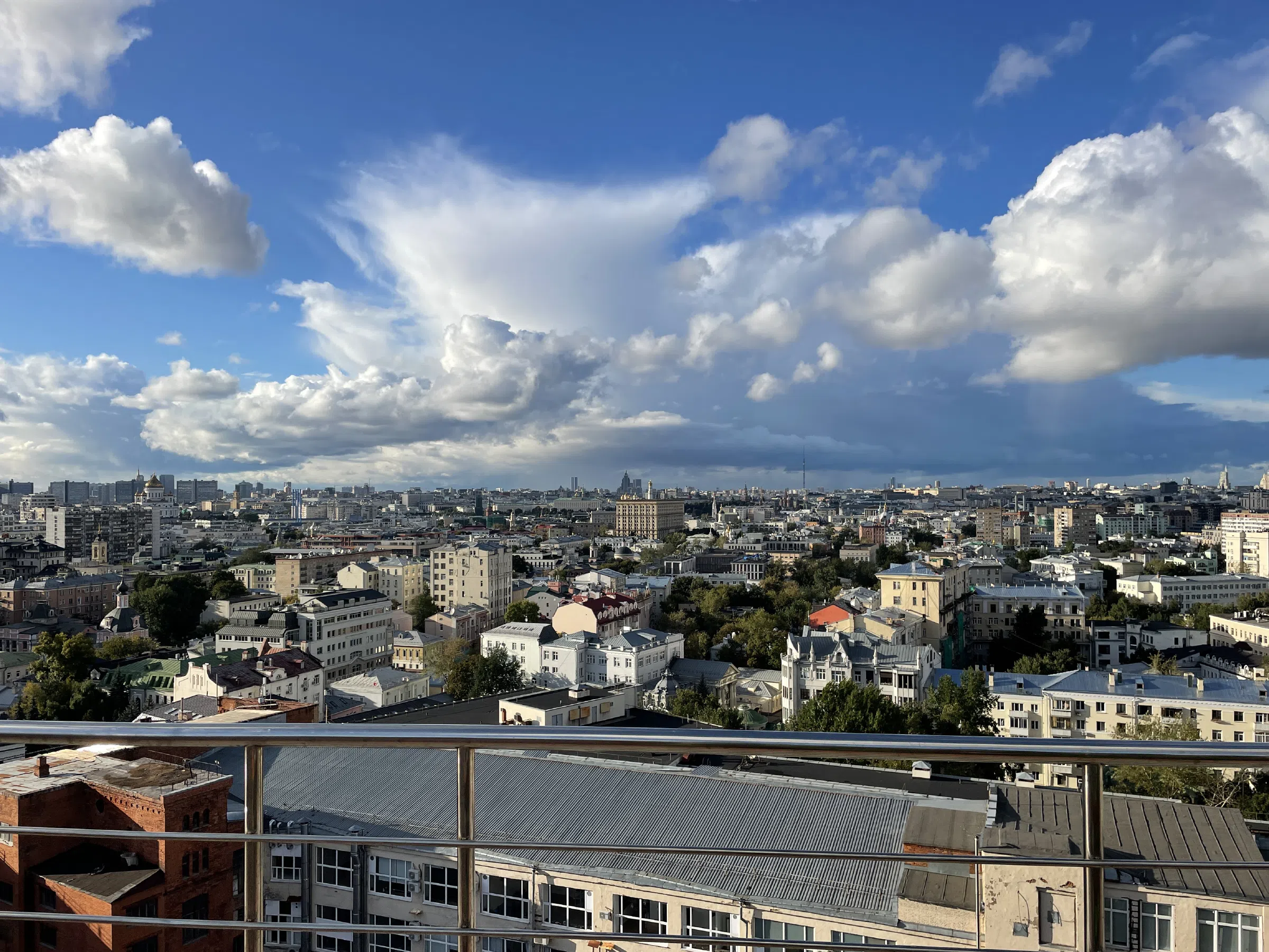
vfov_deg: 53.1
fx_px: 953
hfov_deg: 67.3
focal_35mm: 26
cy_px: 476
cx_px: 634
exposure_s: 1/4292
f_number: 1.6
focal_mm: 4.2
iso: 32
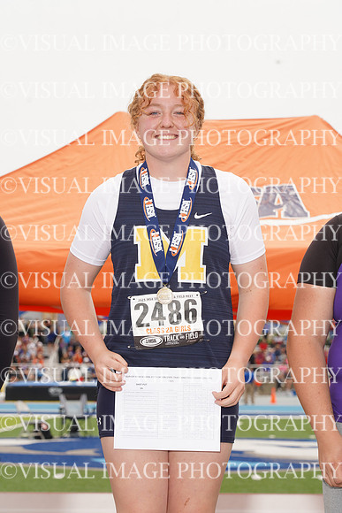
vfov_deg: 19.5
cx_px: 171
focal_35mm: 105
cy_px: 256
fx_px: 1495
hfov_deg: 13.0
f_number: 8
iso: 100
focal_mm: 105
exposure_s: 1/200
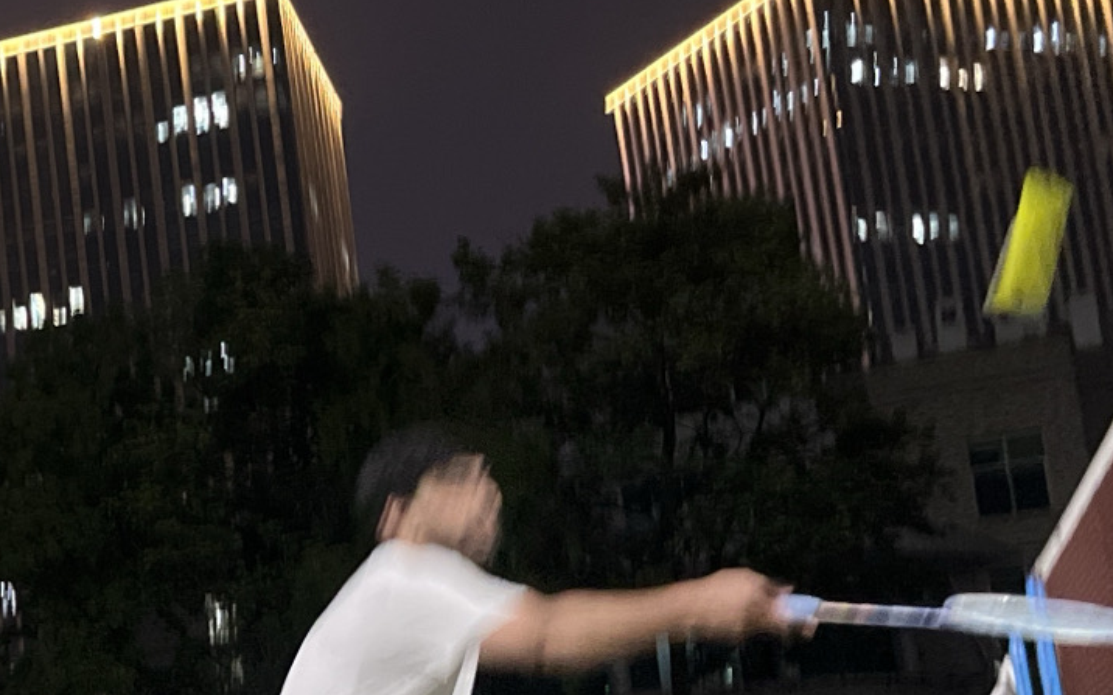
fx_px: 2335
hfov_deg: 25.0
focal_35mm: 77
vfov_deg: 16.7
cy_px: 647
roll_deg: +6.5
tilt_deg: +7.1
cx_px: -93
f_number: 1.6
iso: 640
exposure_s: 1/32
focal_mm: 5.1
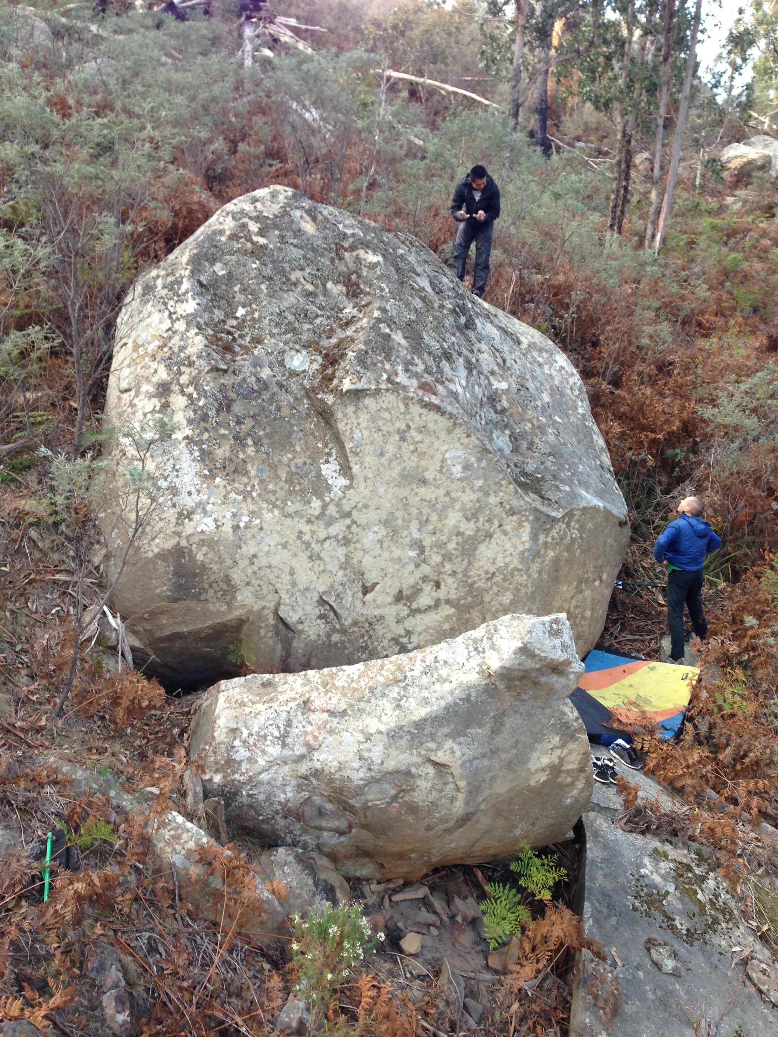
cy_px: 518
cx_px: 389
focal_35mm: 33
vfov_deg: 55.4
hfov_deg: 42.9
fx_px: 989
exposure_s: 1/120
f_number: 2.4
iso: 64
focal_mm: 4.13
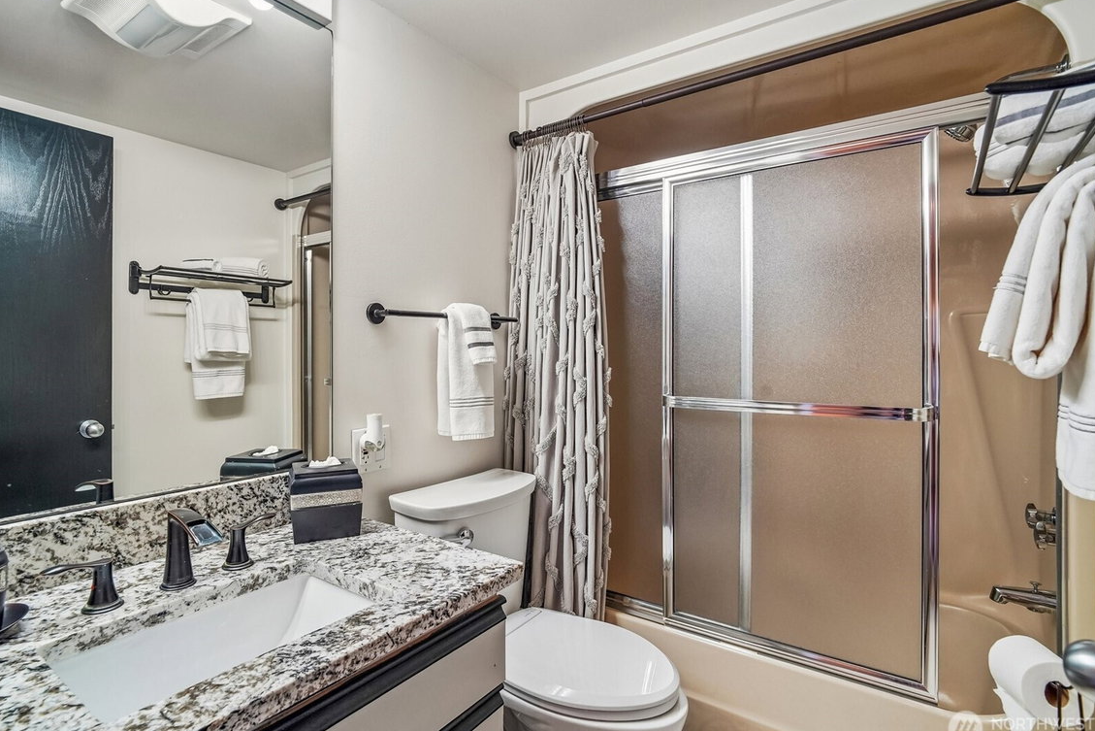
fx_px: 517
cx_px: 533
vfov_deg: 70.5
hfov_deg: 93.2
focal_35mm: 17
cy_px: 366
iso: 1600
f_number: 8
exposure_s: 1/50
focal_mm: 16
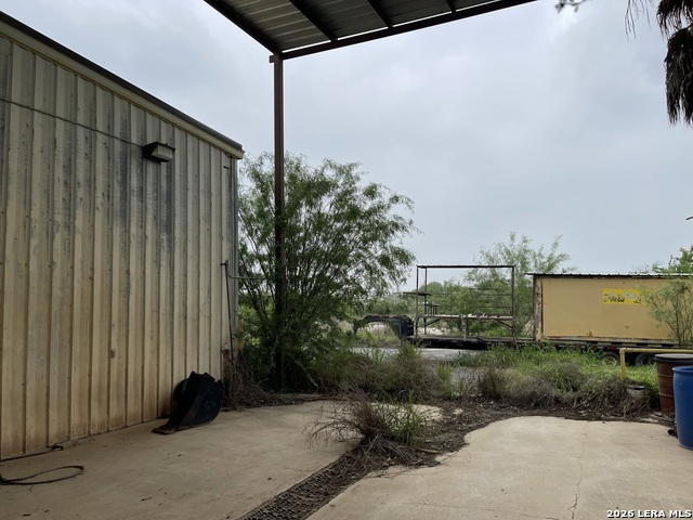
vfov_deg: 54.9
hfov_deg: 69.4
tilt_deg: +4.9
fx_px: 500
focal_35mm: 25
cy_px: 260
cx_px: 346
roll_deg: +0.4
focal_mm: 5.1
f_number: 1.6
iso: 32
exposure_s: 1/4049
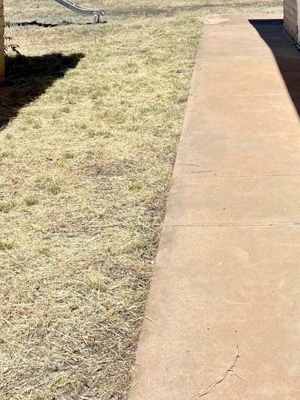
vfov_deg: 27.8
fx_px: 739
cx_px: 136
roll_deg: +0.2
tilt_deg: -2.8
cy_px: -33
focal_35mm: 64
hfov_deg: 22.9
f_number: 1.6
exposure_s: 1/4202
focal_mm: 5.1
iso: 32
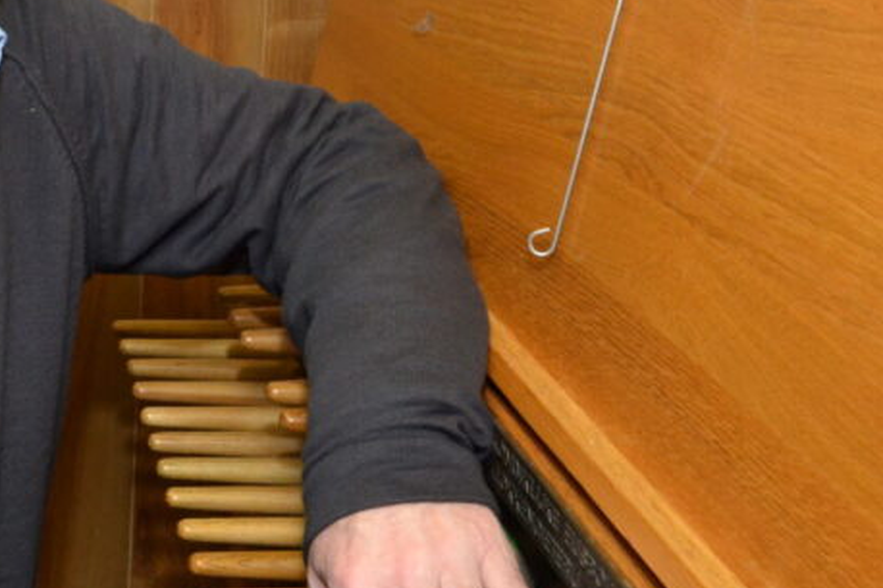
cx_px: 37
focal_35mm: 63
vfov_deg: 21.3
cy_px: 116
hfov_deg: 30.1
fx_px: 1545
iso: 1600
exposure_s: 1/60
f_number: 8
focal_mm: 18
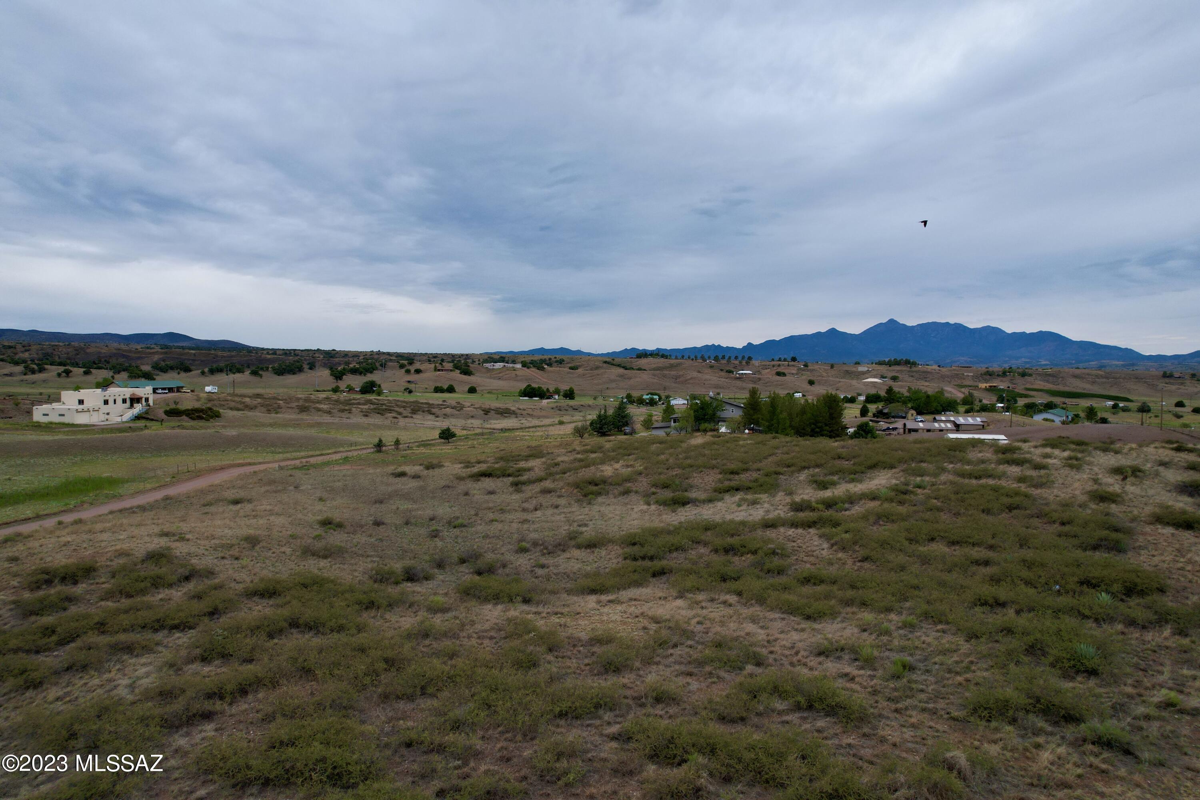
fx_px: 733
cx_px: 600
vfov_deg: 57.2
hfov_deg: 78.6
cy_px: 400
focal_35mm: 22
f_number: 2.8
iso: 120
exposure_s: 1/2000
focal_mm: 8.38
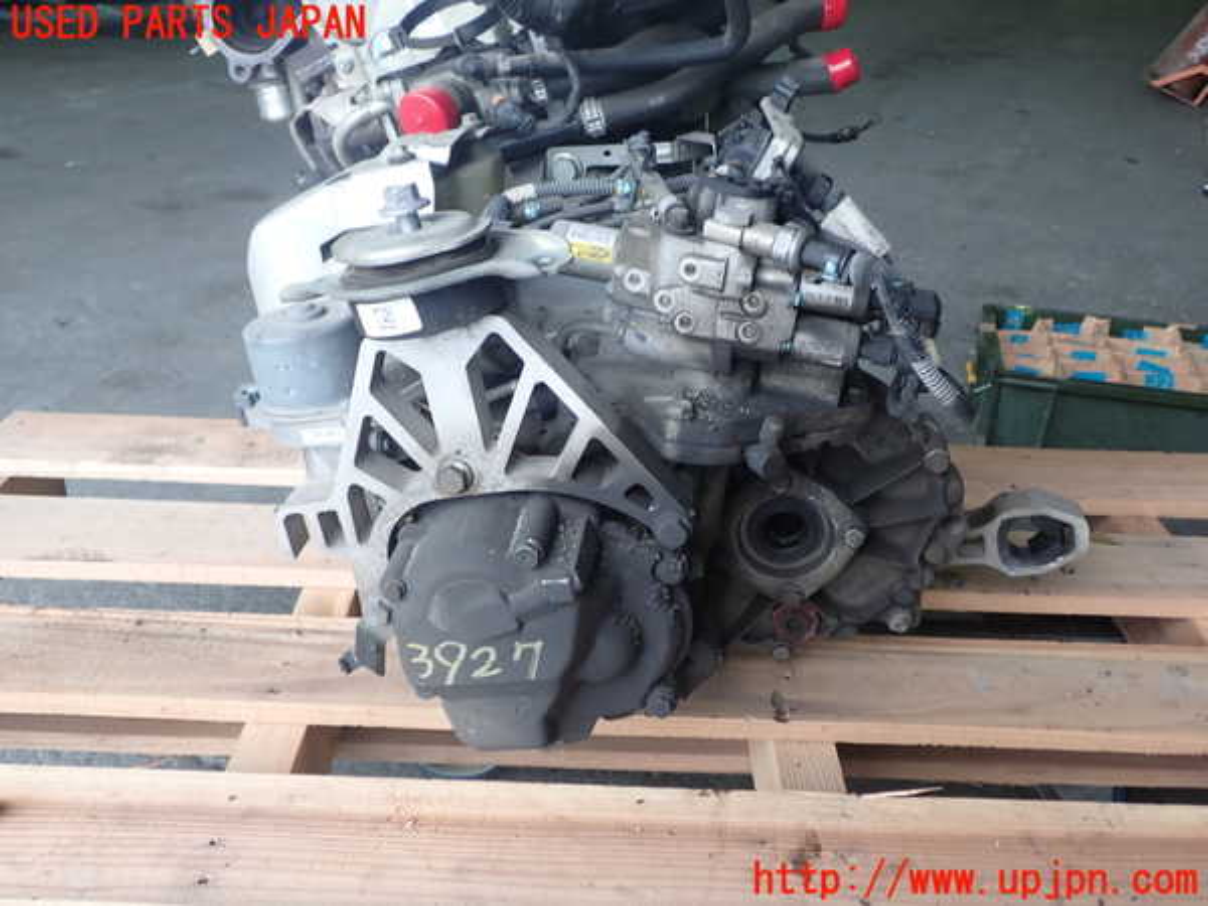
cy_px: 453
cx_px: 604
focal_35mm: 36
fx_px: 1256
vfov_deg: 39.7
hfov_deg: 51.4
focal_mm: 6.37
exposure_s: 1/80
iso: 160
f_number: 2.5
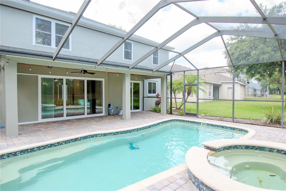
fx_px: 155
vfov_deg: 63.2
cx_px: 143
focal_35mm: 20
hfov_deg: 85.4
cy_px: 96
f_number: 7.1
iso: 640
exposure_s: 1/200
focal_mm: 13
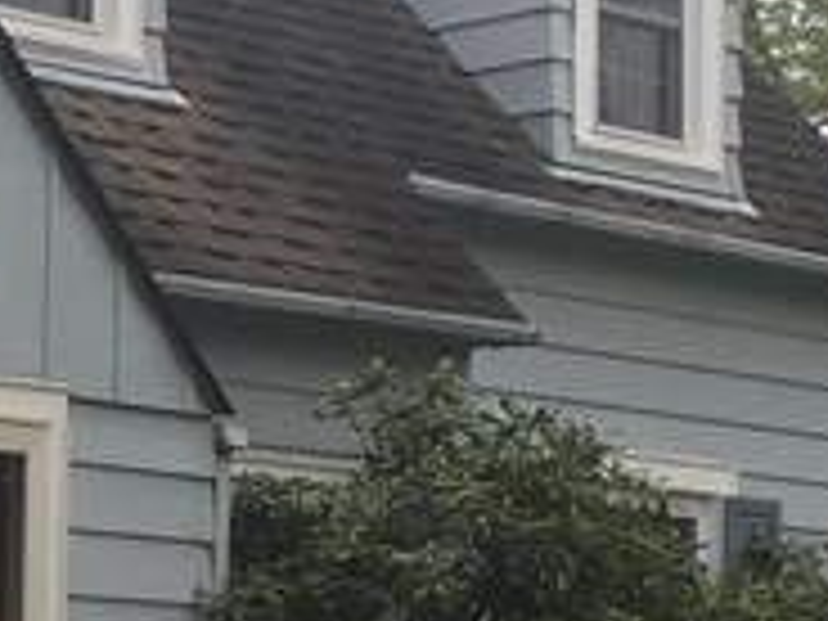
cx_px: -184
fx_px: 3851
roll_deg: -0.3
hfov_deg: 12.0
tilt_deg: +1.6
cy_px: 734
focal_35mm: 161
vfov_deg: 9.1
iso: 32
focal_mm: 4.15
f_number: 2.2
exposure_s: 1/682
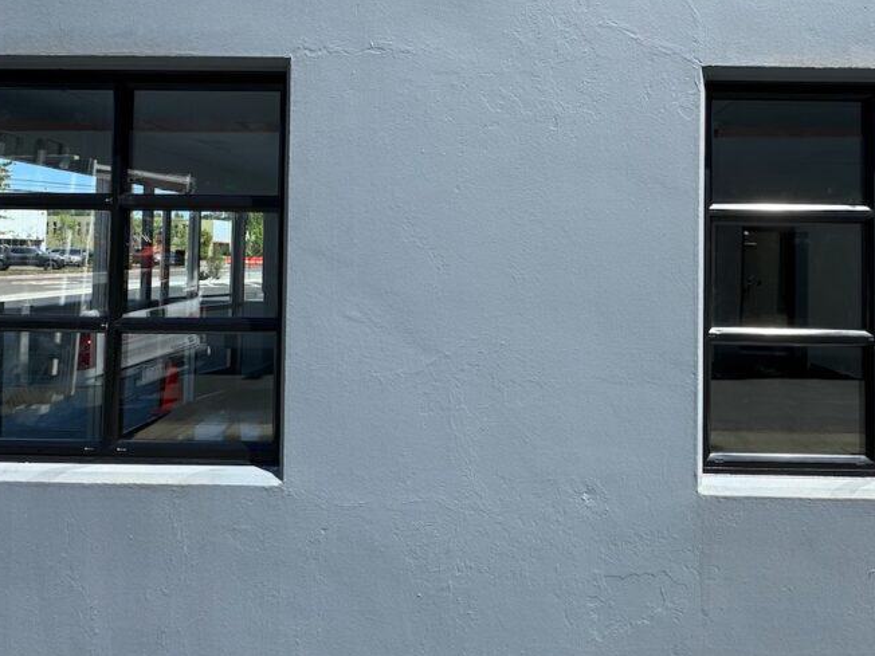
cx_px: 499
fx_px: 556
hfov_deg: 76.0
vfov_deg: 60.2
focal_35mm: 22
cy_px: 241
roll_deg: -1.5
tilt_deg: +3.2
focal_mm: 2.22
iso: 40
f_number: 2.2
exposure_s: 1/840
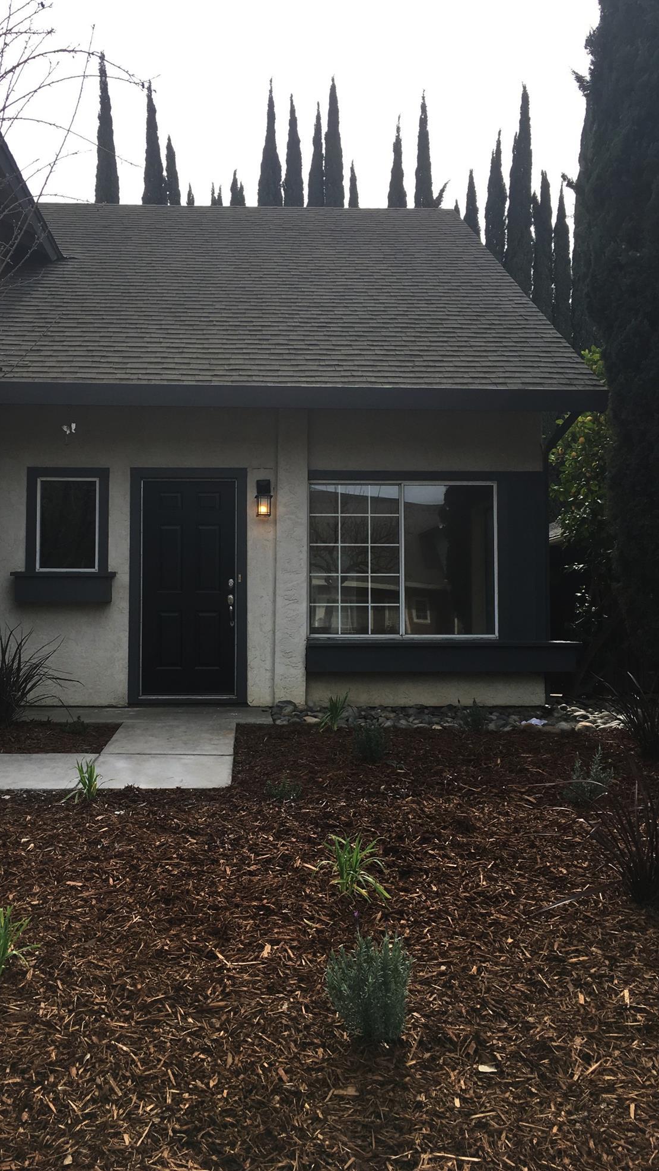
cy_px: 591
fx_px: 994
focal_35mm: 32
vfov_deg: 61.0
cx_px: 270
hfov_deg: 36.6
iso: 25
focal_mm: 4.15
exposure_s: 1/884
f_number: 2.2
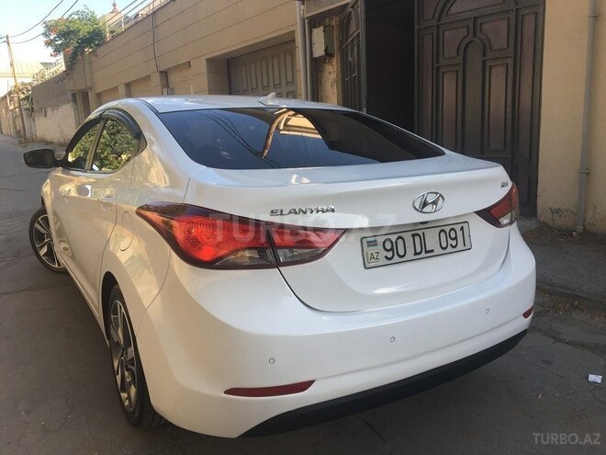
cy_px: 228
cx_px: 303
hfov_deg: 61.7
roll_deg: +2.9
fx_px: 508
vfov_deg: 48.2
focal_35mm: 29
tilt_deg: -11.9
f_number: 2.2
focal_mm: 4.15
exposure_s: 1/358
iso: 25
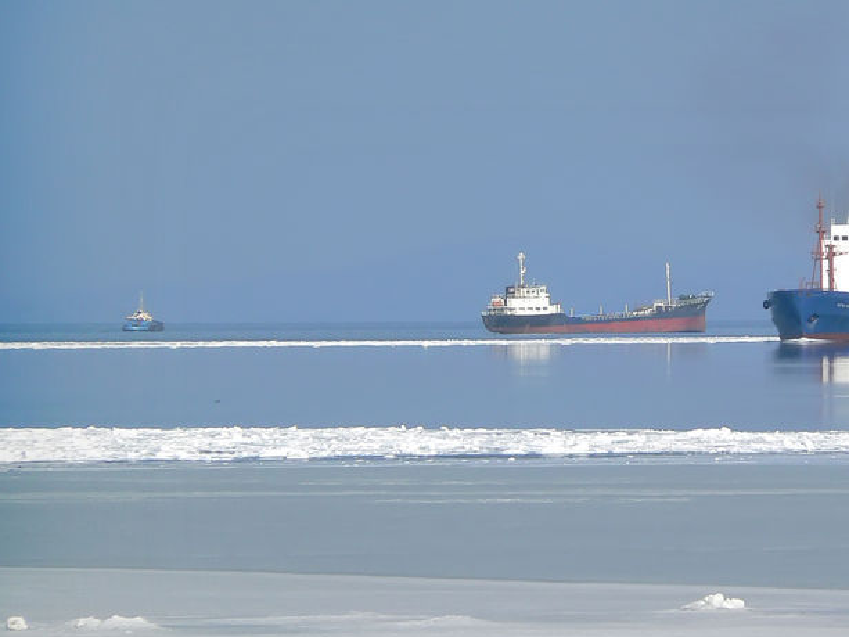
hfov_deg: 3.1
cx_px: 600
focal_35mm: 634
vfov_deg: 2.3
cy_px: 357
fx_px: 15553
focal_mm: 72
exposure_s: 1/400
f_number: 8
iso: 80
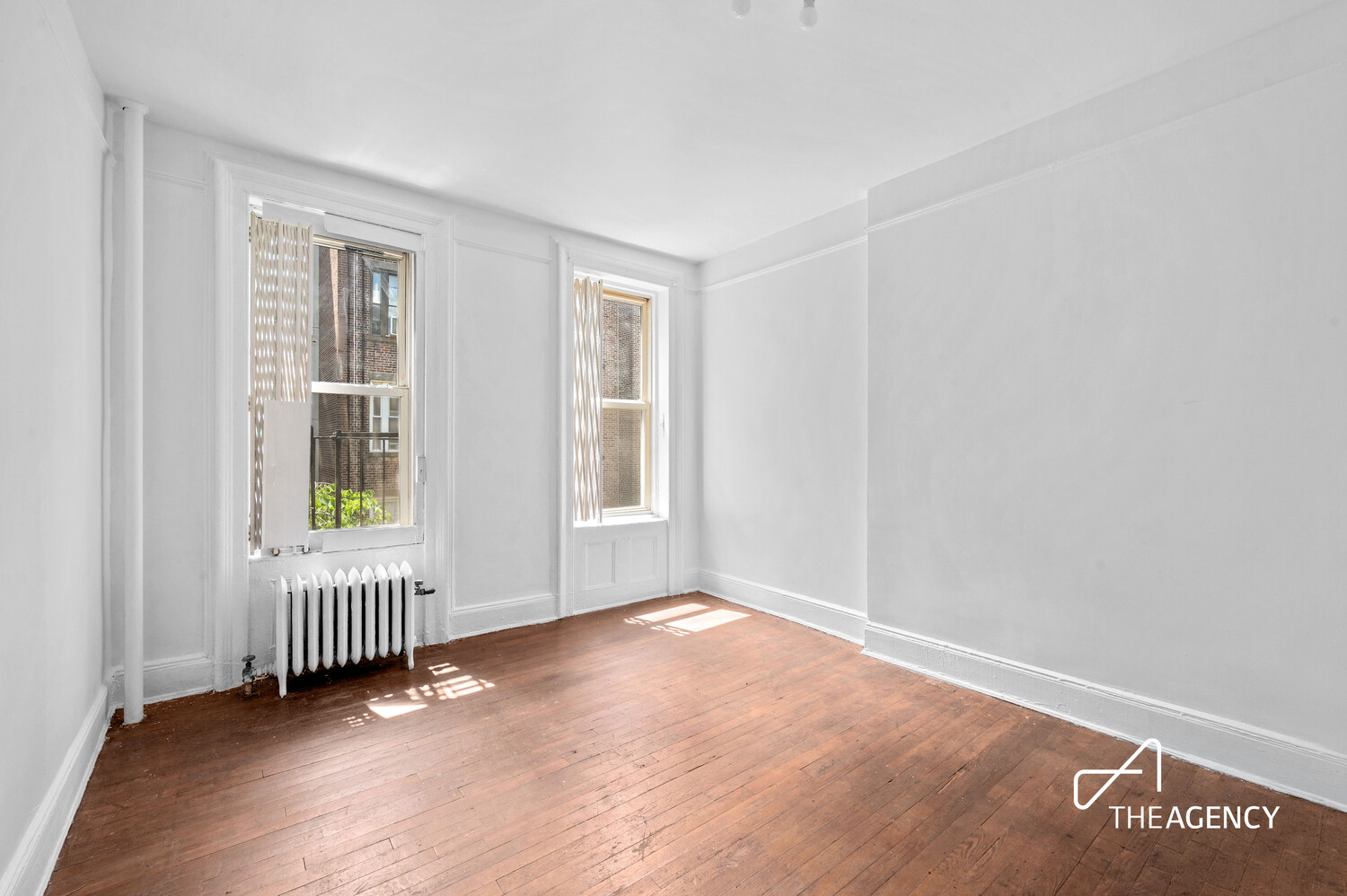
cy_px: 448
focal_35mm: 14
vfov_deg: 81.1
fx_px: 523
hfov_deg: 104.3
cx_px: 674
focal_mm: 14
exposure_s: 1/10
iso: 320
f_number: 11
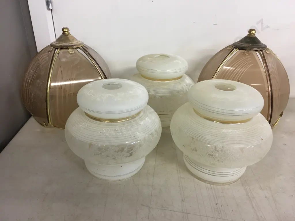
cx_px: 148
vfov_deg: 48.2
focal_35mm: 29
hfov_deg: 61.7
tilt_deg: -25.0
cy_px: 110
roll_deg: -0.3
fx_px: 247
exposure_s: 1/17
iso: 40
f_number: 2.2
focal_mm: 4.15
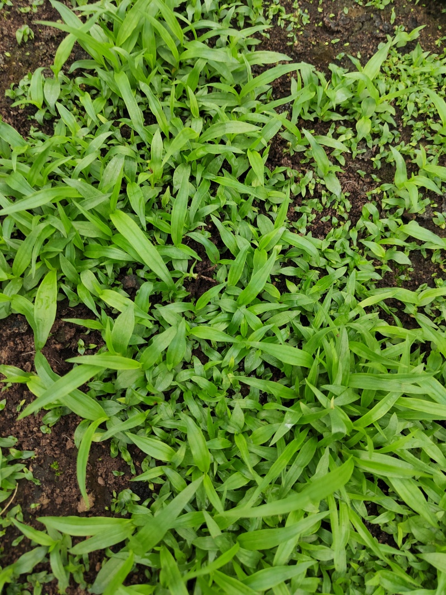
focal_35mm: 23
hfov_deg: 58.9
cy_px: 298
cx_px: 223
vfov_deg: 73.9
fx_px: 395
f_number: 1.9
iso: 441
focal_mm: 5.52
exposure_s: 1/100
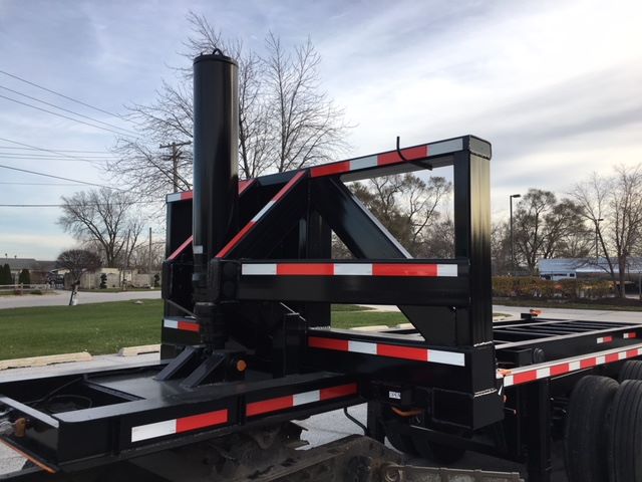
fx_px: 538
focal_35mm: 29
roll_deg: +0.2
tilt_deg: +4.7
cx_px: 321
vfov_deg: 48.2
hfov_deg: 61.7
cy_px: 241
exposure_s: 1/777
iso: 25
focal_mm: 4.15
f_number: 2.2
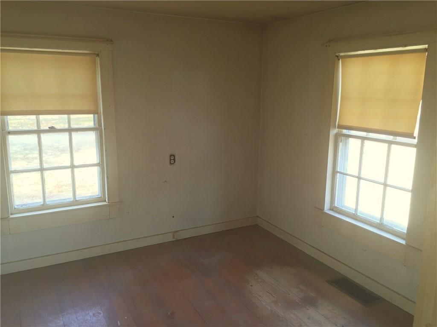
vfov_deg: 48.2
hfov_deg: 61.7
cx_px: 218
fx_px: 366
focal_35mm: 29
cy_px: 164
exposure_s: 1/40
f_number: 2.2
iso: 32
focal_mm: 4.15
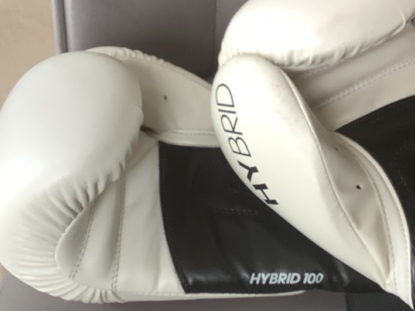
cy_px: 188
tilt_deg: -47.9
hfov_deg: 27.7
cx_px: 266
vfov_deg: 21.0
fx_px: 839
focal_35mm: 70
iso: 64
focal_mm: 3.3
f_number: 2.4
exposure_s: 1/60
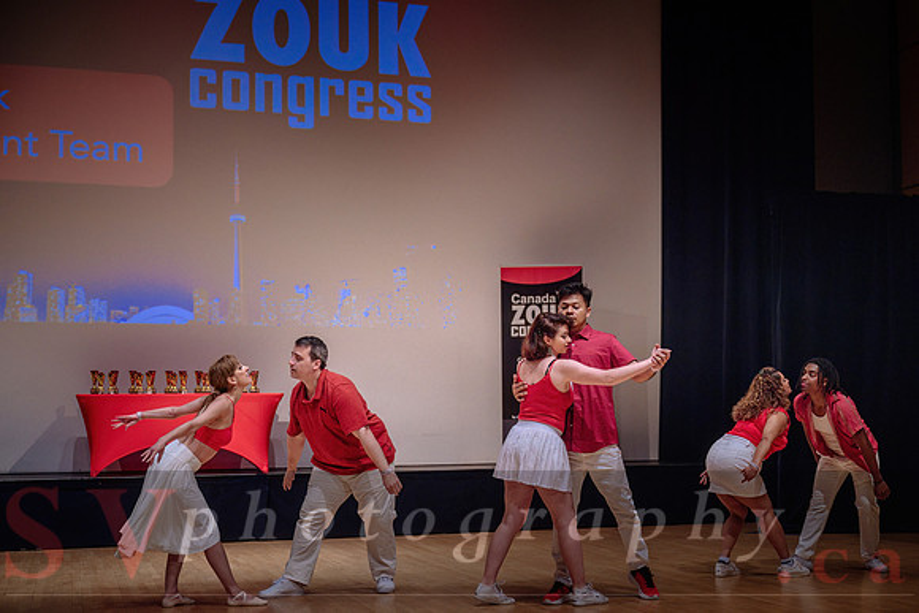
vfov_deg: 27.4
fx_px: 1257
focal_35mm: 49
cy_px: 346
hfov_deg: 40.1
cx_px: 524
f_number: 2.8
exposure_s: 1/400
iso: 1600
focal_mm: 43
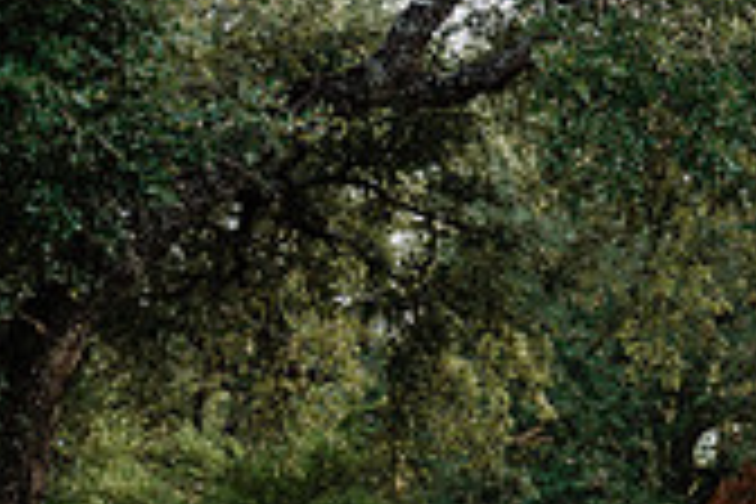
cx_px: 1269
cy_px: 616
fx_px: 1890
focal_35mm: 90
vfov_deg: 14.7
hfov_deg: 18.7
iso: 250
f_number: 2.8
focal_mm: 26
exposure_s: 1/2500
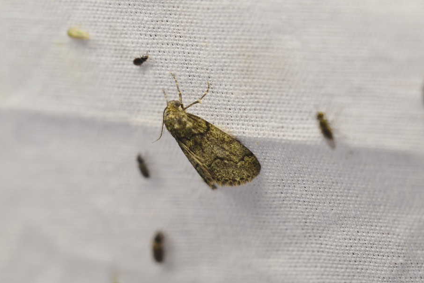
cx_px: 202
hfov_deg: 7.0
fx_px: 3481
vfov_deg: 4.7
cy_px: 141
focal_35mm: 296
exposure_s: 1/125
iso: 400
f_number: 4.5
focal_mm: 185
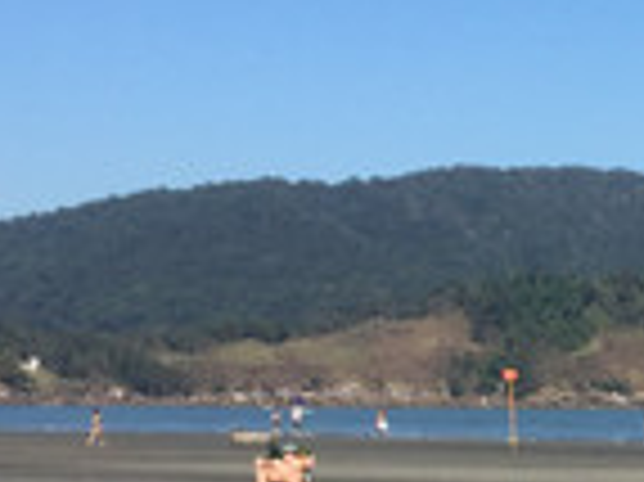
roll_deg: -1.2
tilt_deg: -4.9
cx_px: 968
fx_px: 2417
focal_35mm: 130
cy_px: 626
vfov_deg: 11.1
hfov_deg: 14.2
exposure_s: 1/2326
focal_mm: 4.15
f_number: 2.2
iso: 32
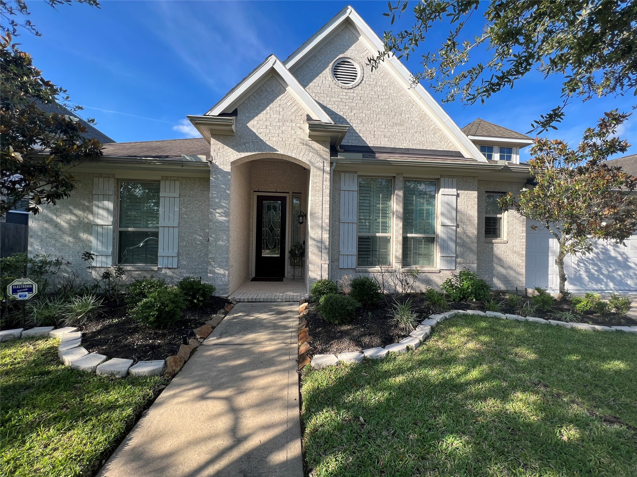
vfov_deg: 89.9
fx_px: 239
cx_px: 318
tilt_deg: +1.0
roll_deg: -0.9
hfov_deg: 106.2
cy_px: 238
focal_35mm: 13
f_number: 1.8
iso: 32
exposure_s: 1/525
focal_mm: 1.57
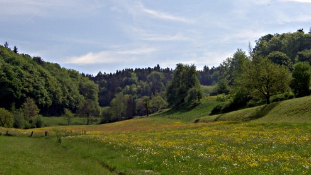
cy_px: 63
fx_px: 371
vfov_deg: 26.4
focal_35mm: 45
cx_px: 123
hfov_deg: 45.2
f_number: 4.7
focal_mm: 5.6
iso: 50
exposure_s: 1/800
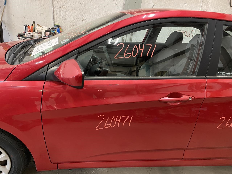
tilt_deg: -23.0
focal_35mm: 26
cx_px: 116
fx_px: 174
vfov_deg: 53.1
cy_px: 87
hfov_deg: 67.3
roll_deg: -7.1
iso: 500
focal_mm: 4.25
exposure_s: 1/60
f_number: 1.8
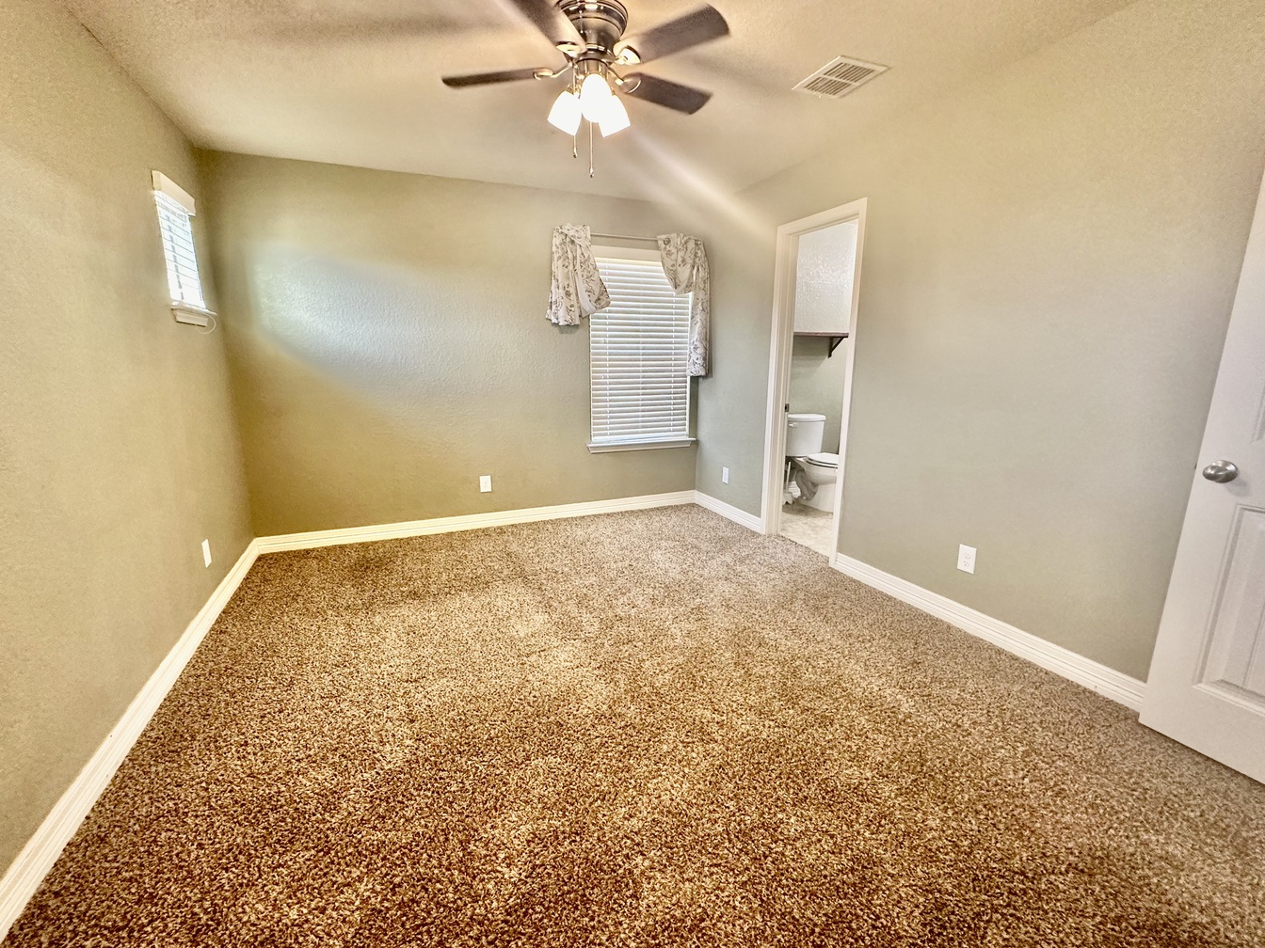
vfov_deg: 81.7
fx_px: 548
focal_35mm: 15
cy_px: 473
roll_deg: +0.0
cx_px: 623
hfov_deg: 98.2
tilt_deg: -12.1
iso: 320
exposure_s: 1/60
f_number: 2.2
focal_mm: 2.22
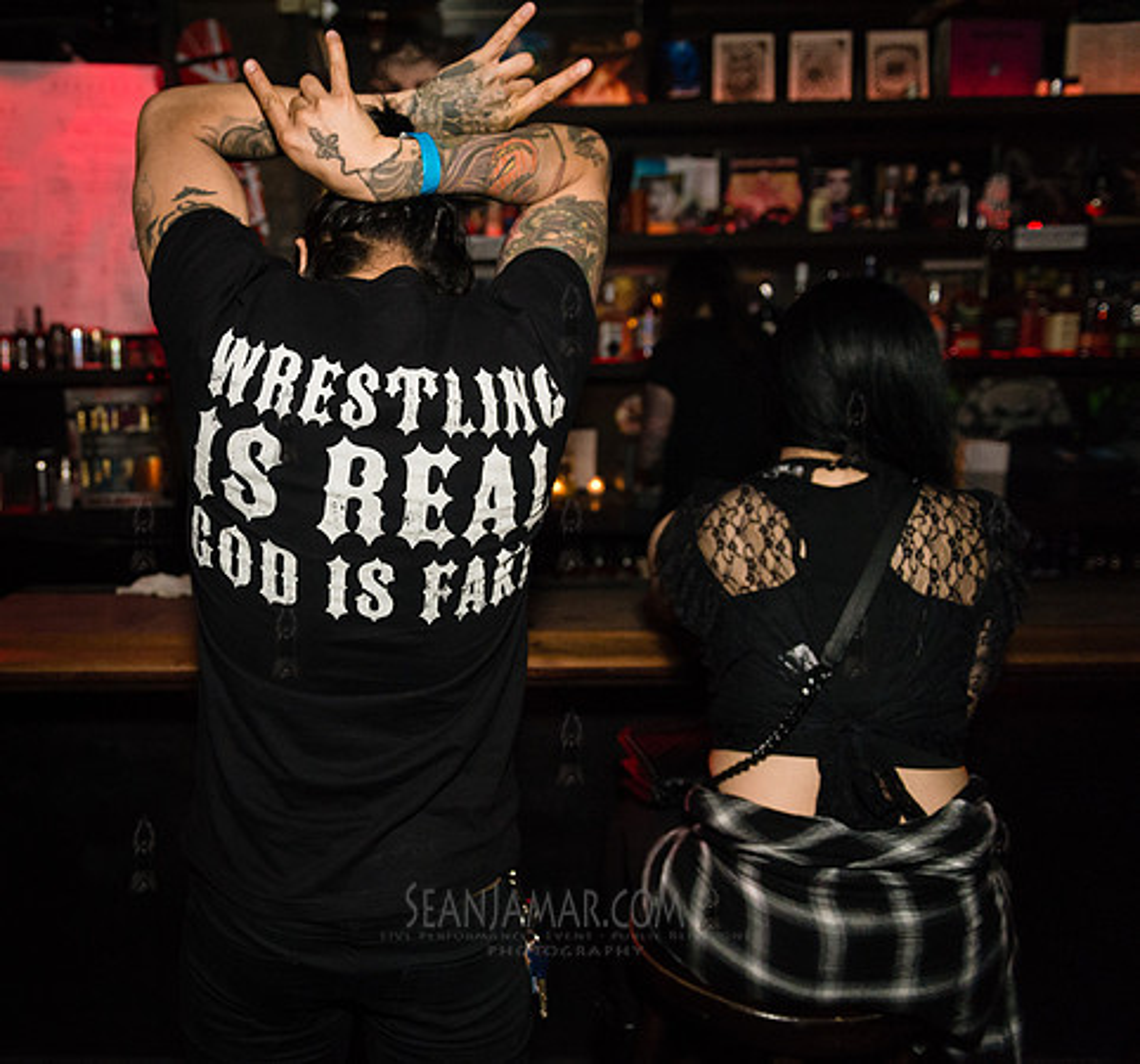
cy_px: 532
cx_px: 343
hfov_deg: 54.7
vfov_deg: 53.2
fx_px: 1063
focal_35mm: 29
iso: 3200
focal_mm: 24
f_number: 2.8
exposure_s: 1/320
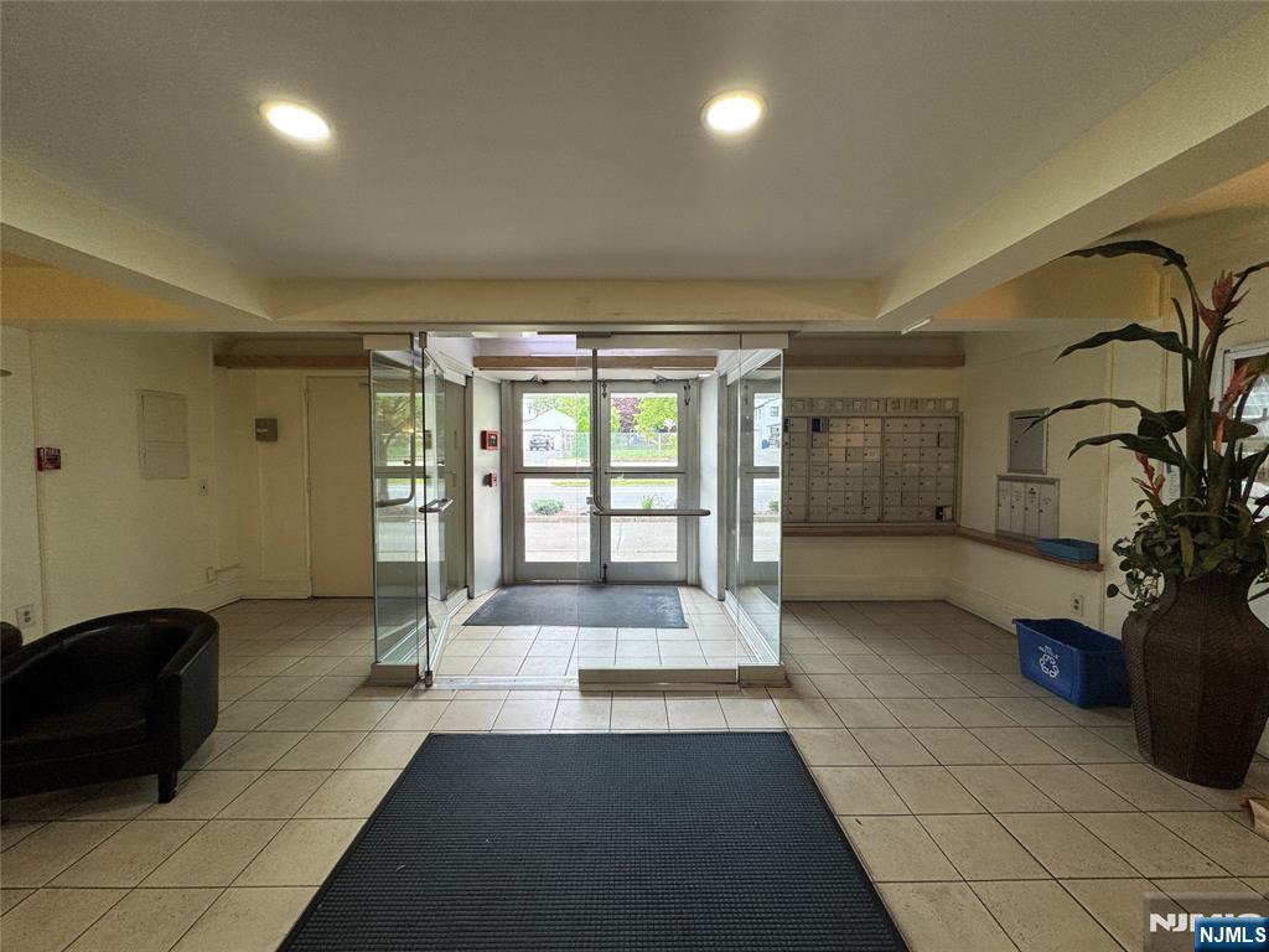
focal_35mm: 14
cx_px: 634
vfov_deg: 85.7
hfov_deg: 102.1
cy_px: 476
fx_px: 513
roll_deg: +0.2
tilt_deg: -3.8
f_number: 2.2
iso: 100
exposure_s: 1/120
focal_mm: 2.22
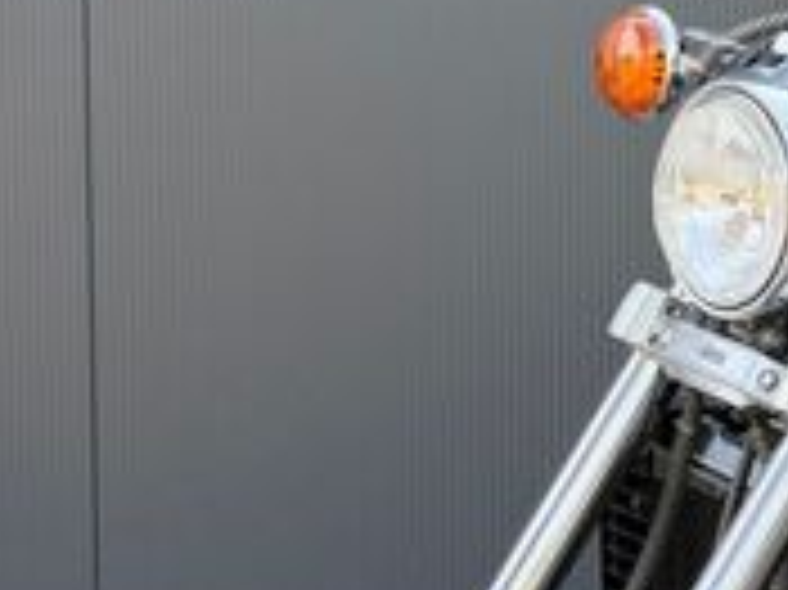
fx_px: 2002
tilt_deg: -4.1
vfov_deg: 16.3
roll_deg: +0.0
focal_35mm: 88
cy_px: 653
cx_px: 1117
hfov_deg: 19.8
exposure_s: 1/231
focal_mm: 6.76
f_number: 1.78
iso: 80
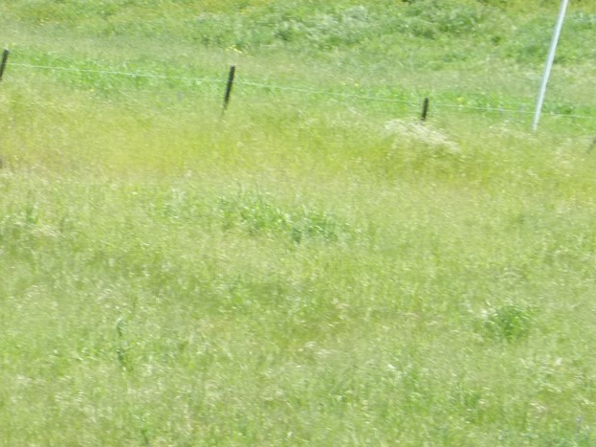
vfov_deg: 2.1
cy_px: 169
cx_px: 262
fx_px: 12274
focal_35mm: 713
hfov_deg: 2.8
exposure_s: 1/125
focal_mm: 77.4
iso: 100
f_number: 6.2
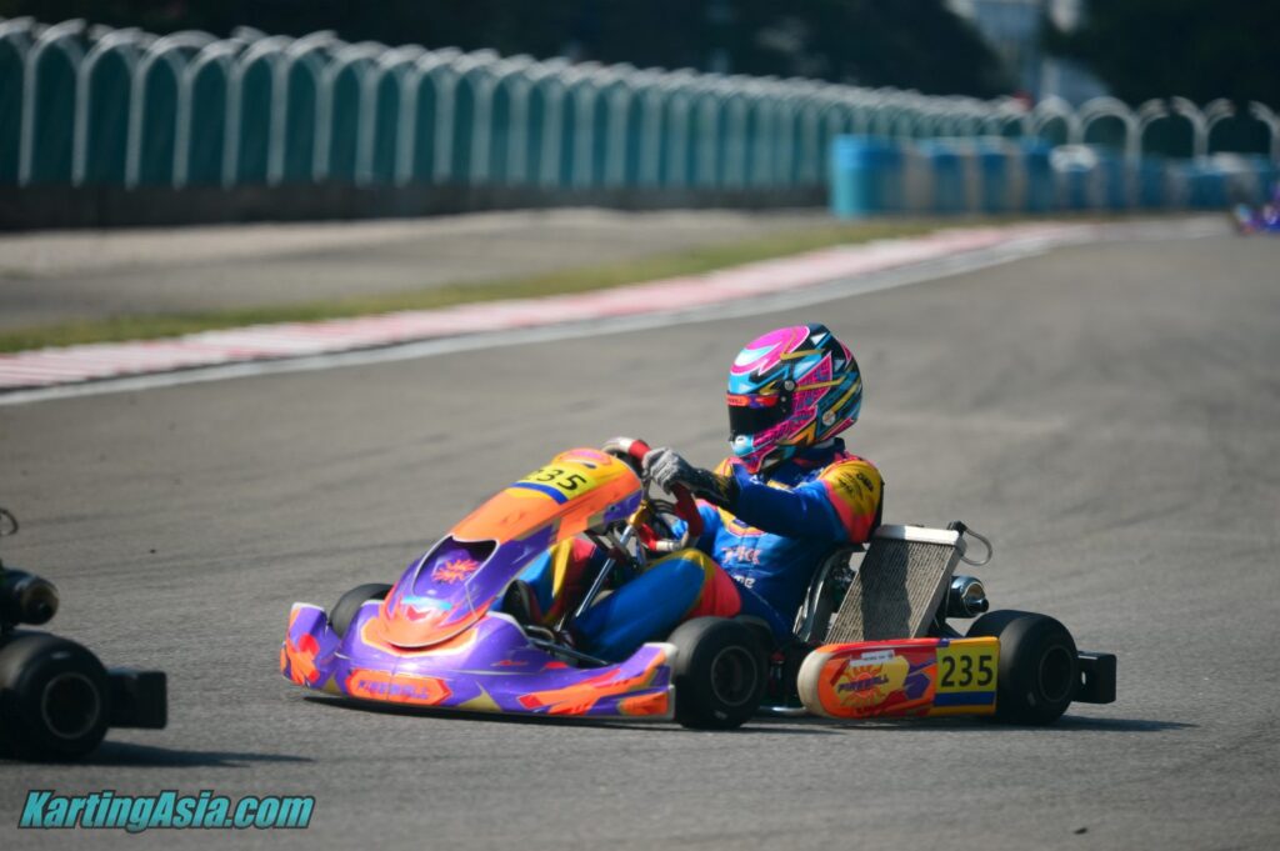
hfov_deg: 6.9
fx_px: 10658
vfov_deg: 4.6
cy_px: 426
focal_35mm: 300
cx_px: 640
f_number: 4
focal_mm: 300
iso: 100
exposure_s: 1/1000
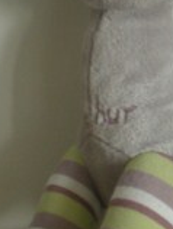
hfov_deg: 11.8
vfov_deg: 15.7
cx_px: 140
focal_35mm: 125
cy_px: 125
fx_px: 831
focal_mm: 6.3
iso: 200
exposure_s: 1/37.7
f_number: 3.1
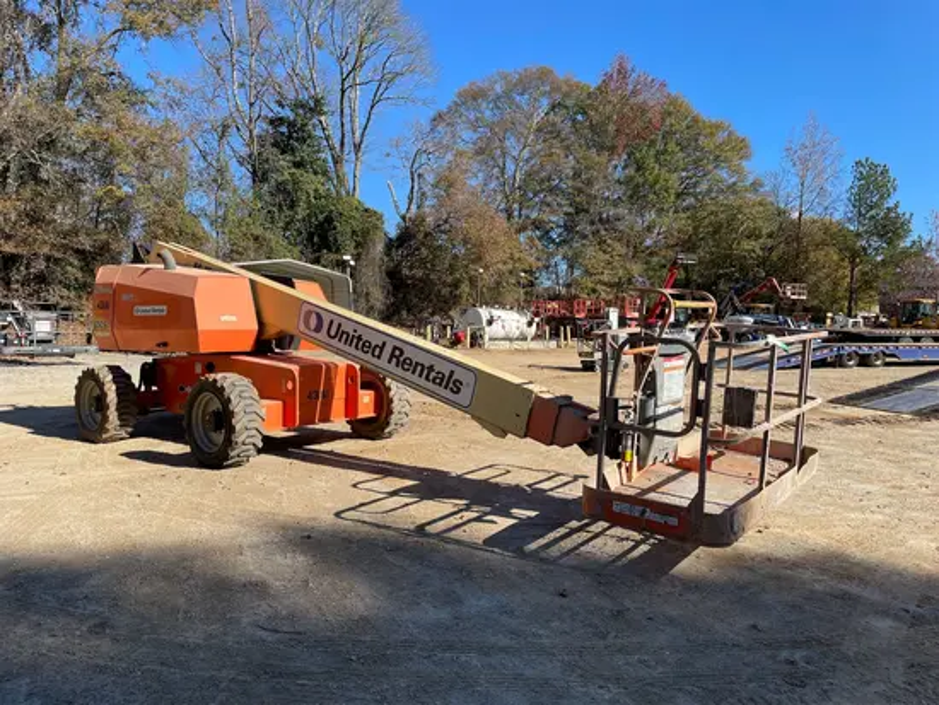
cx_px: 470
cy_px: 352
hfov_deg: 67.3
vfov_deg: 53.1
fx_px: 706
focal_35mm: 26
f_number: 1.6
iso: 32
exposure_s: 1/2618
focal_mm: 4.2
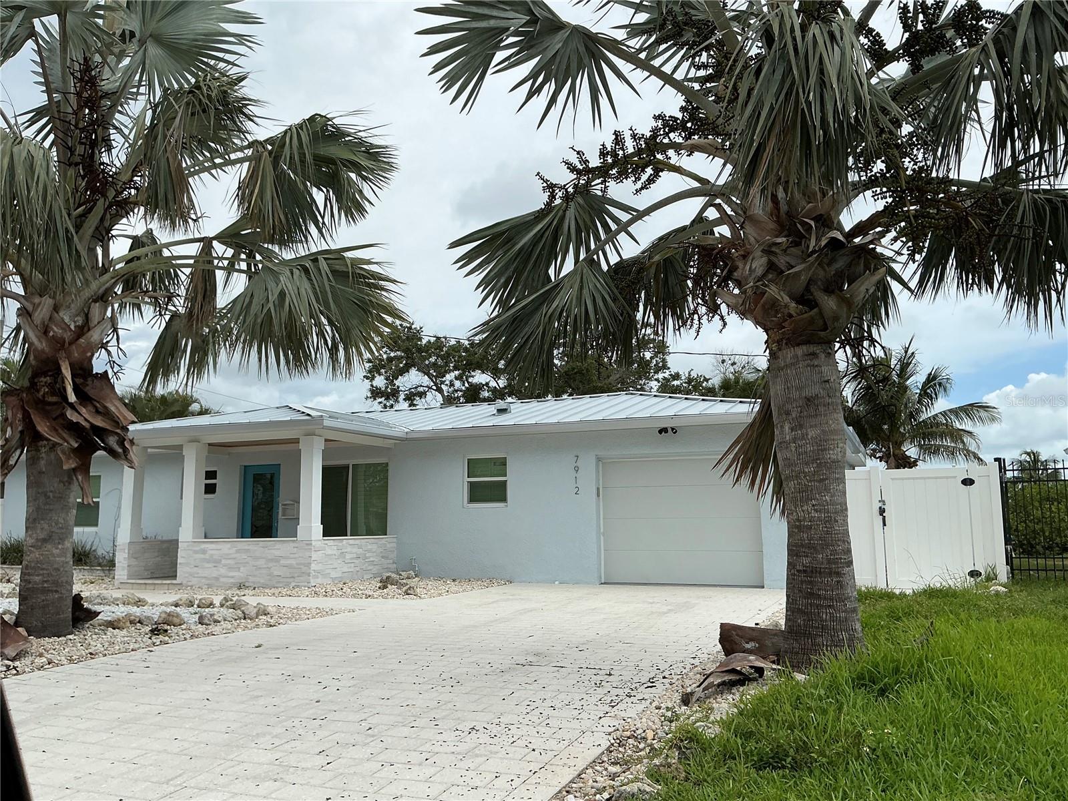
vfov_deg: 49.7
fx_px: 864
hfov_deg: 63.4
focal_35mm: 28
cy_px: 400
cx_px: 534
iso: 25
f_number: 1.8
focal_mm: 3
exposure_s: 1/2667
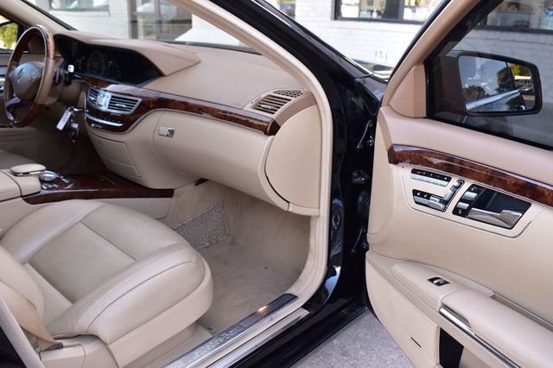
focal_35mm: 33
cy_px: 184
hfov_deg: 57.2
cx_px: 276
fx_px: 507
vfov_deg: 39.9
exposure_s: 1/30
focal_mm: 22
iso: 400
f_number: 7.1
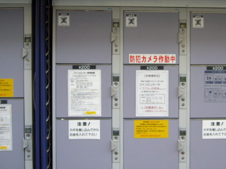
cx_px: 154
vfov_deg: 26.5
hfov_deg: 34.5
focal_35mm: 55
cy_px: 63
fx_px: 359
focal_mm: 5.8
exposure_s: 1/15
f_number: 2.8
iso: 125
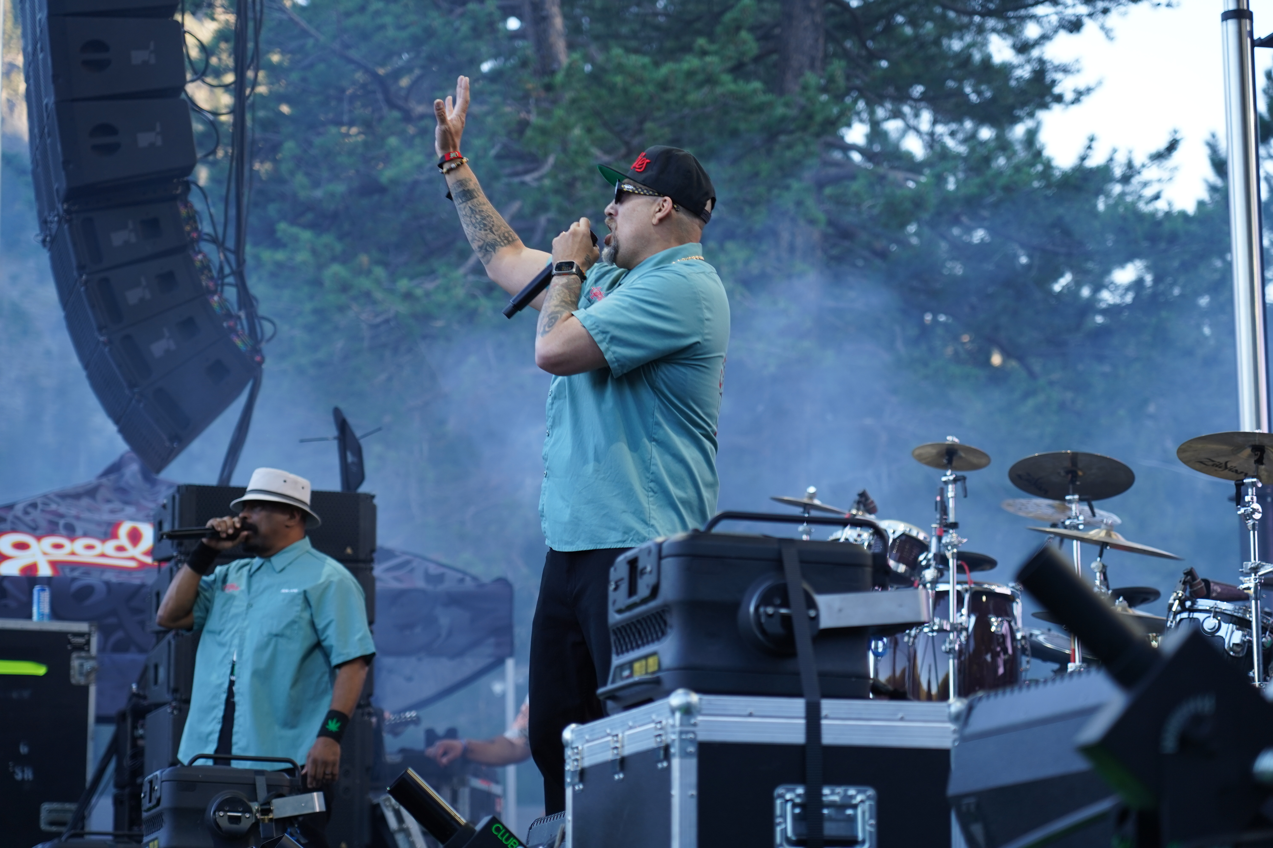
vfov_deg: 13.0
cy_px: 424
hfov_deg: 19.5
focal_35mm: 105
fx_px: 3713
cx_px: 636
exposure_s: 1/160
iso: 320
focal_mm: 105
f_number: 4
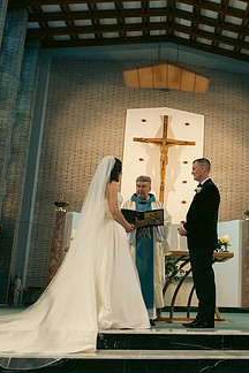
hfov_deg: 29.6
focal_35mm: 43
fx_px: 446
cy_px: 203
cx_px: 235
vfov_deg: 45.4
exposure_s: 1/160
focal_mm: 24
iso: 1000
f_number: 3.5
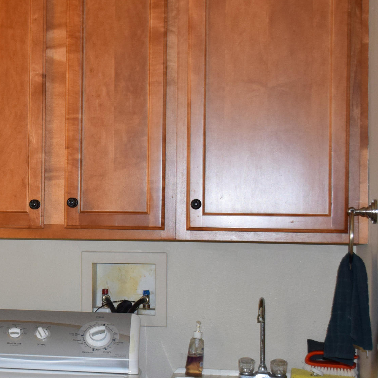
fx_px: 1013
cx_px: -73
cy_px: 198
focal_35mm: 82
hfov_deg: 19.9
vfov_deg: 21.1
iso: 800
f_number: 5.6
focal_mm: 24
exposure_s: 1/100
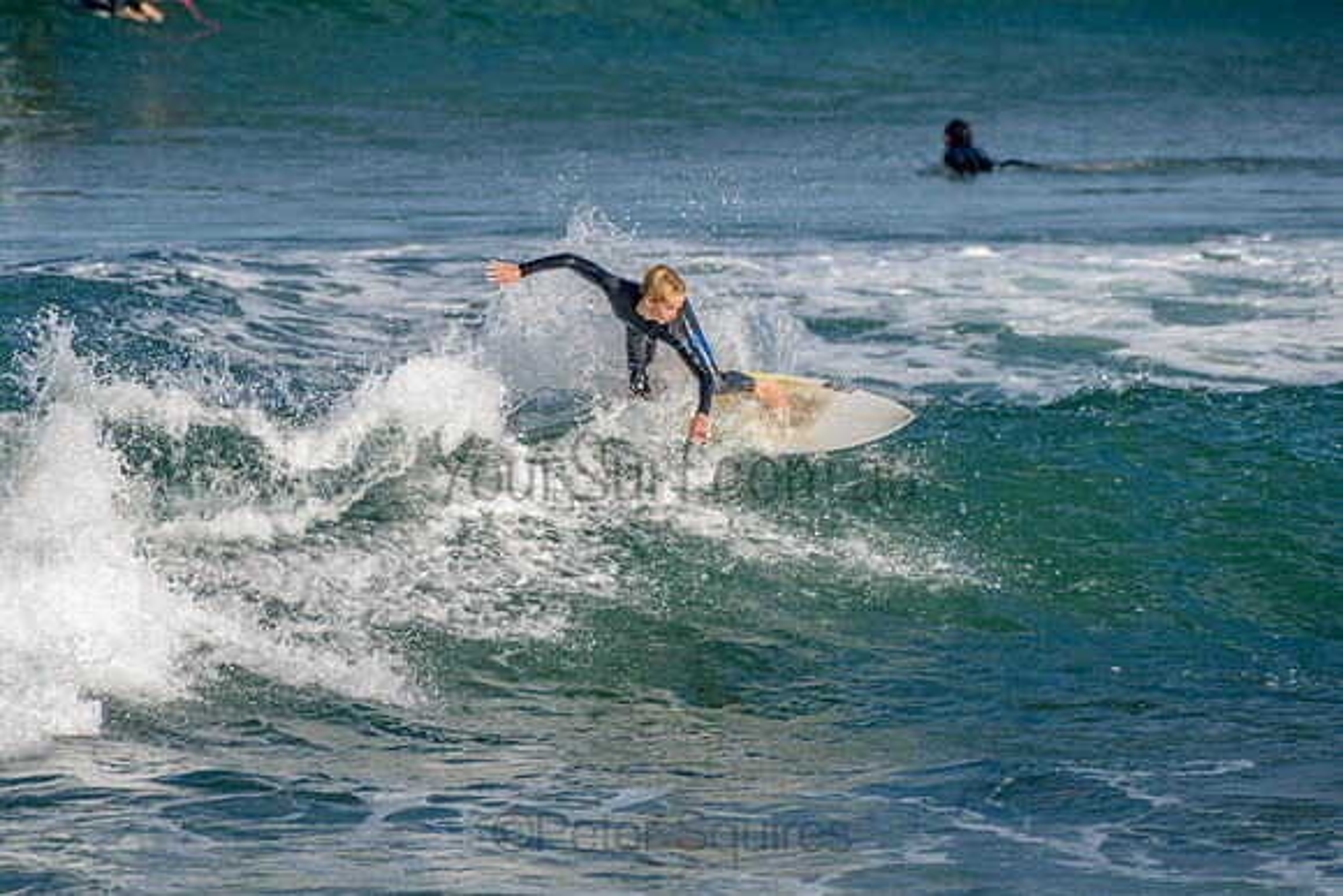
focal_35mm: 612
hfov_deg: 3.4
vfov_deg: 2.2
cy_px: 448
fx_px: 22837
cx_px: 672
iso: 110
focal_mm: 500
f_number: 5.6
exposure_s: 1/1250
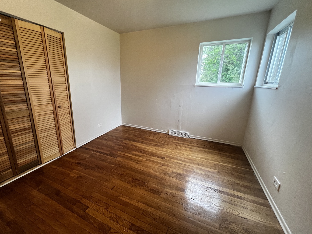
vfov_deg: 85.6
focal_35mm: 14
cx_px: 144
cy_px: 112
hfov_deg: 101.9
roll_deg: -0.1
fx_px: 126
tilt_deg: -11.7
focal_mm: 1.57
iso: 125
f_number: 1.8
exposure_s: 1/60
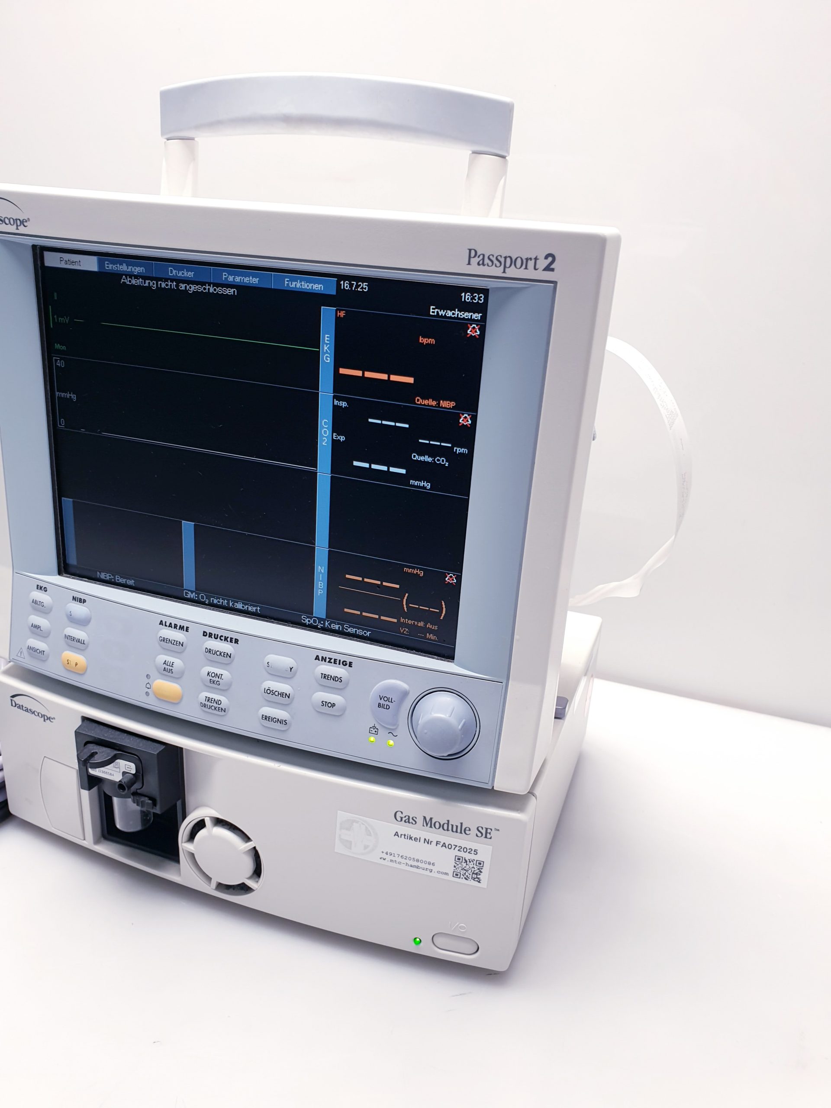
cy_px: 554
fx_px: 832
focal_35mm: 26
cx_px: 416
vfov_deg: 67.3
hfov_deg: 53.1
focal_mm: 4.3
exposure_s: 1/50
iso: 50
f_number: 2.4
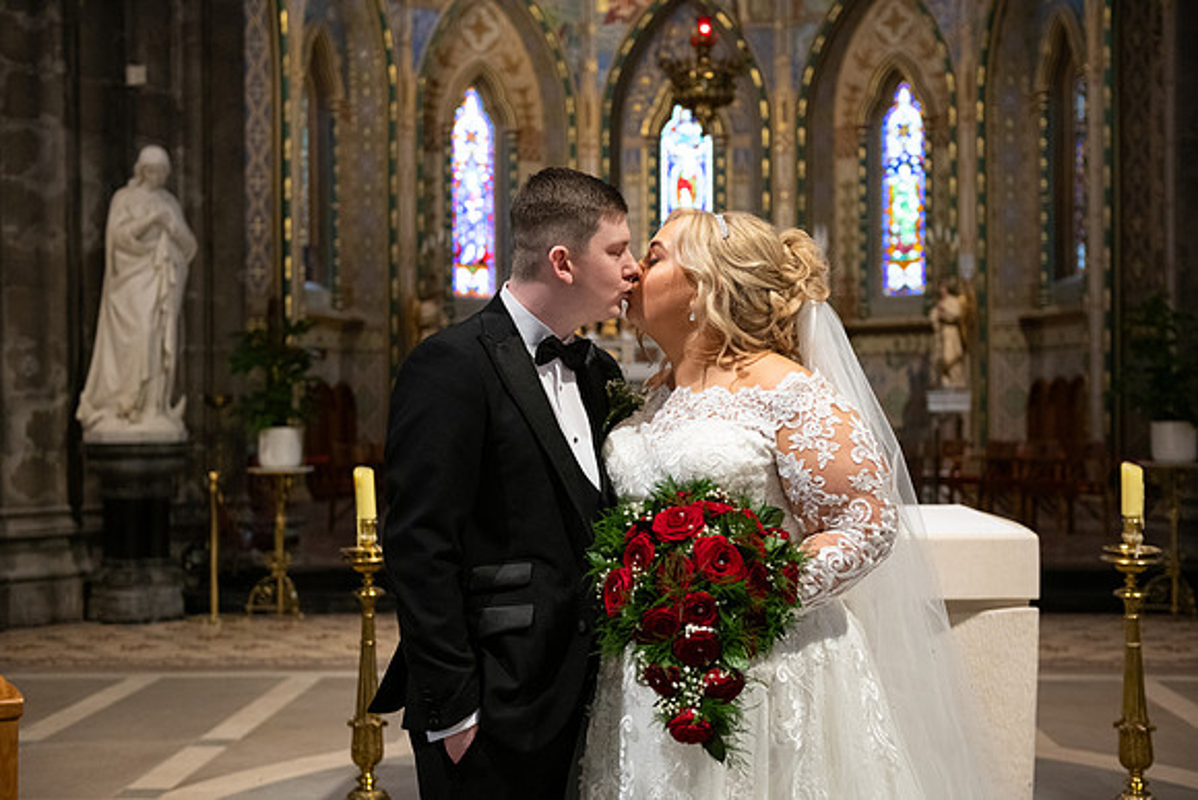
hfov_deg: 41.1
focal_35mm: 48
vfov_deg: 28.1
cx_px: 599
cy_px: 400
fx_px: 1598
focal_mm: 48
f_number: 3.5
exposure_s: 1/160
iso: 1250
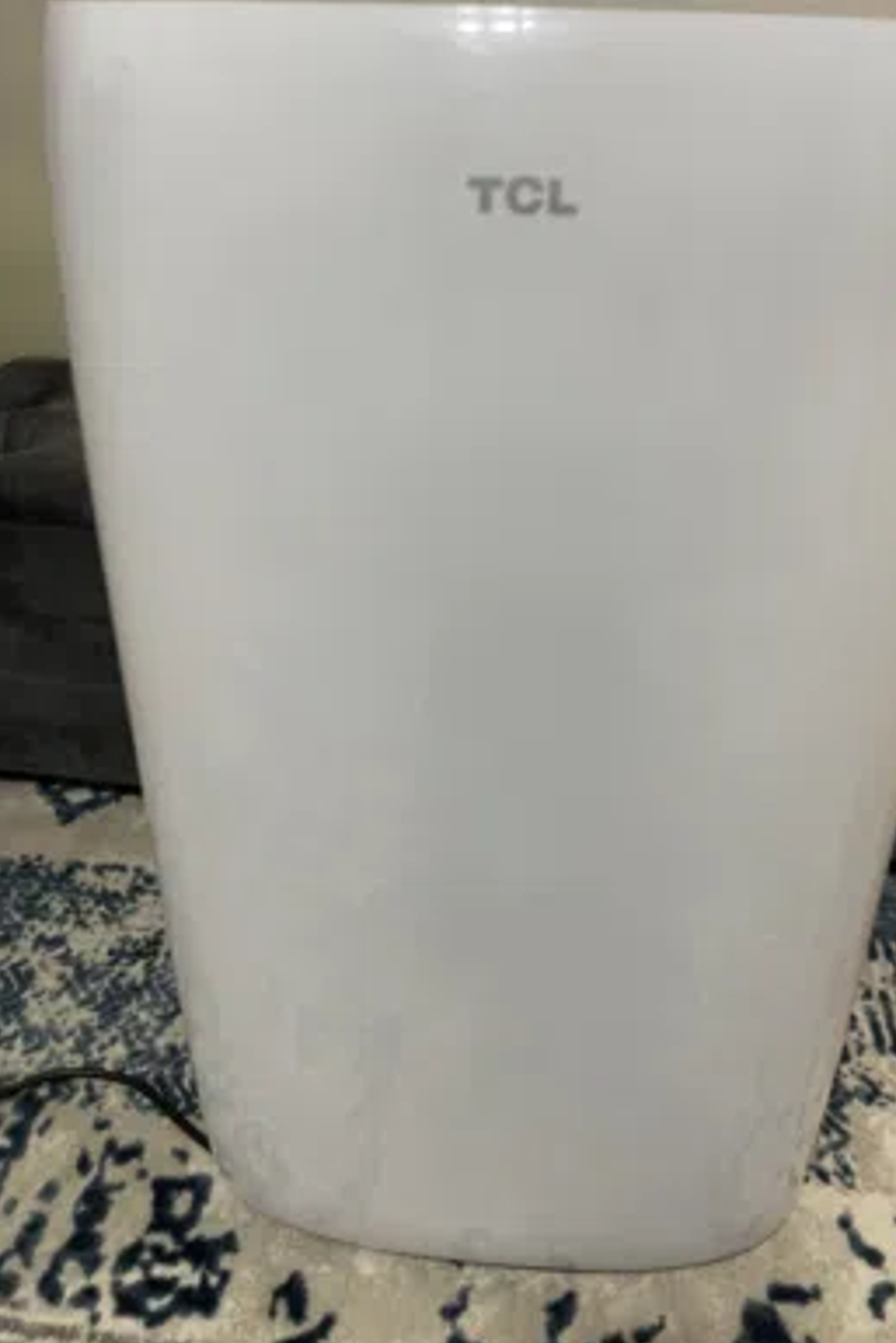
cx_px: 519
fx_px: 1007
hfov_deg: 47.8
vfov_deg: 67.4
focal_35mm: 27
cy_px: 656
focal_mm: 5.1
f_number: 1.6
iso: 125
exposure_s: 1/73
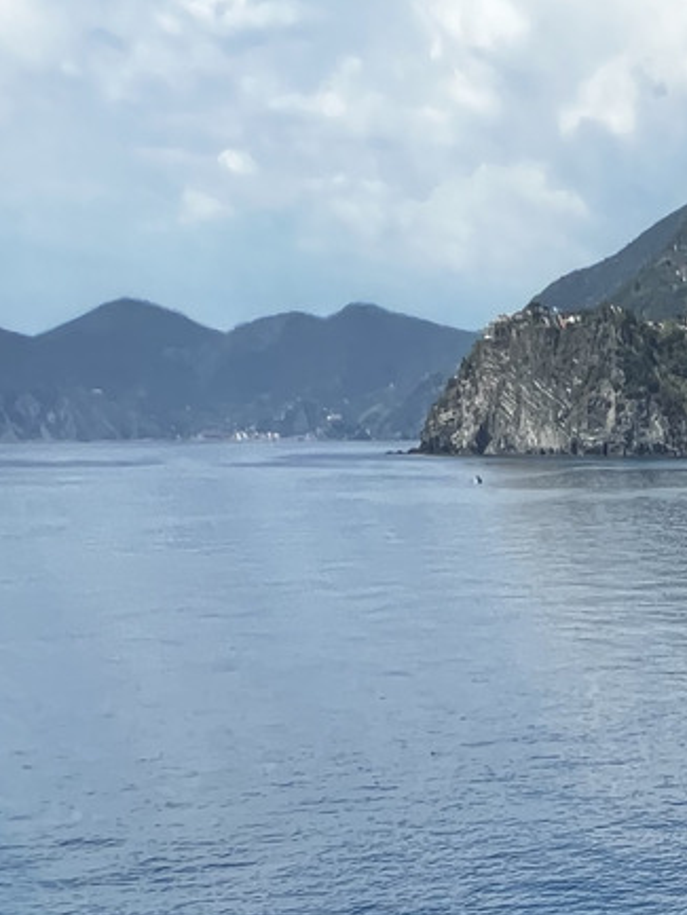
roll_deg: +1.1
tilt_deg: -41.1
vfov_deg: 23.2
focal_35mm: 48
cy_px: 1604
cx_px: 1046
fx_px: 1270
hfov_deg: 23.7
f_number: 1.8
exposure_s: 1/445
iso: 32
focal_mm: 1.57
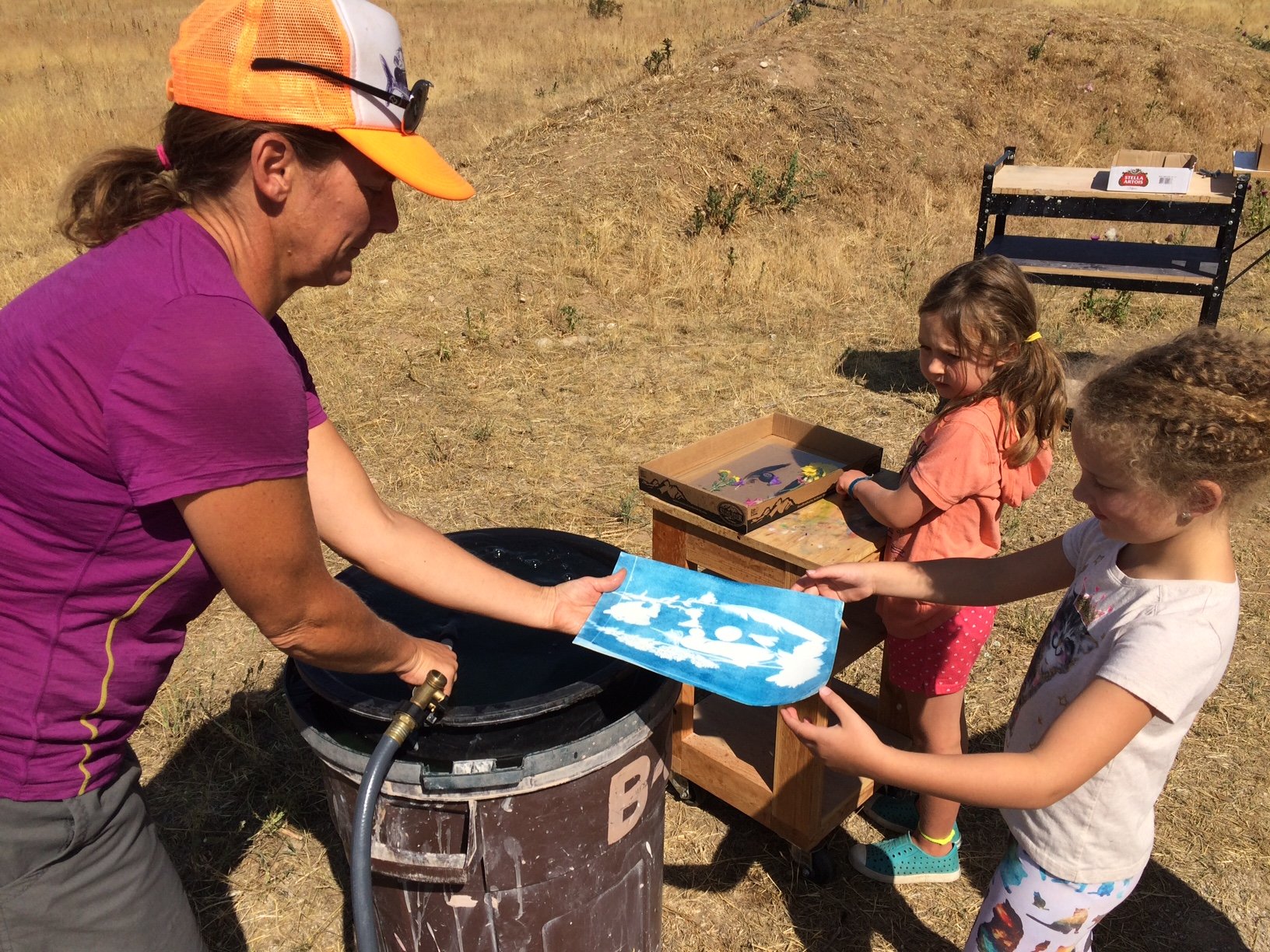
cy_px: 476
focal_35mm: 29
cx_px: 635
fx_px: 1064
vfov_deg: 48.2
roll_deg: -0.1
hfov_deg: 61.7
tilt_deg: -27.0
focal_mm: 4.15
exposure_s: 1/2740
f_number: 2.2
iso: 32
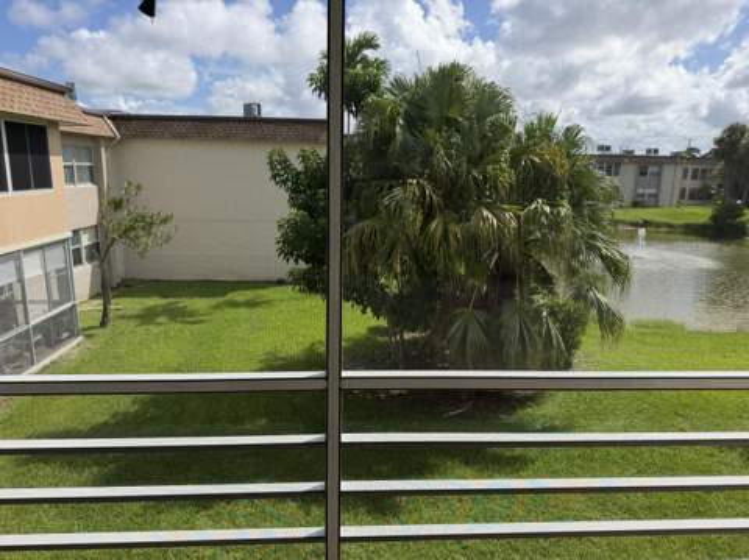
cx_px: 374
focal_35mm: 24
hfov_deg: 71.7
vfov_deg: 56.7
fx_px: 519
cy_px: 280
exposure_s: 1/2801
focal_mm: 6.76
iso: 80
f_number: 1.78
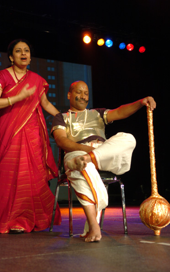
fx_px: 549
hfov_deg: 17.6
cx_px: 80
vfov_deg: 27.9
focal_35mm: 74
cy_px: 135
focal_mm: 48
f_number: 2.8
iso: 400
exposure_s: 1/100
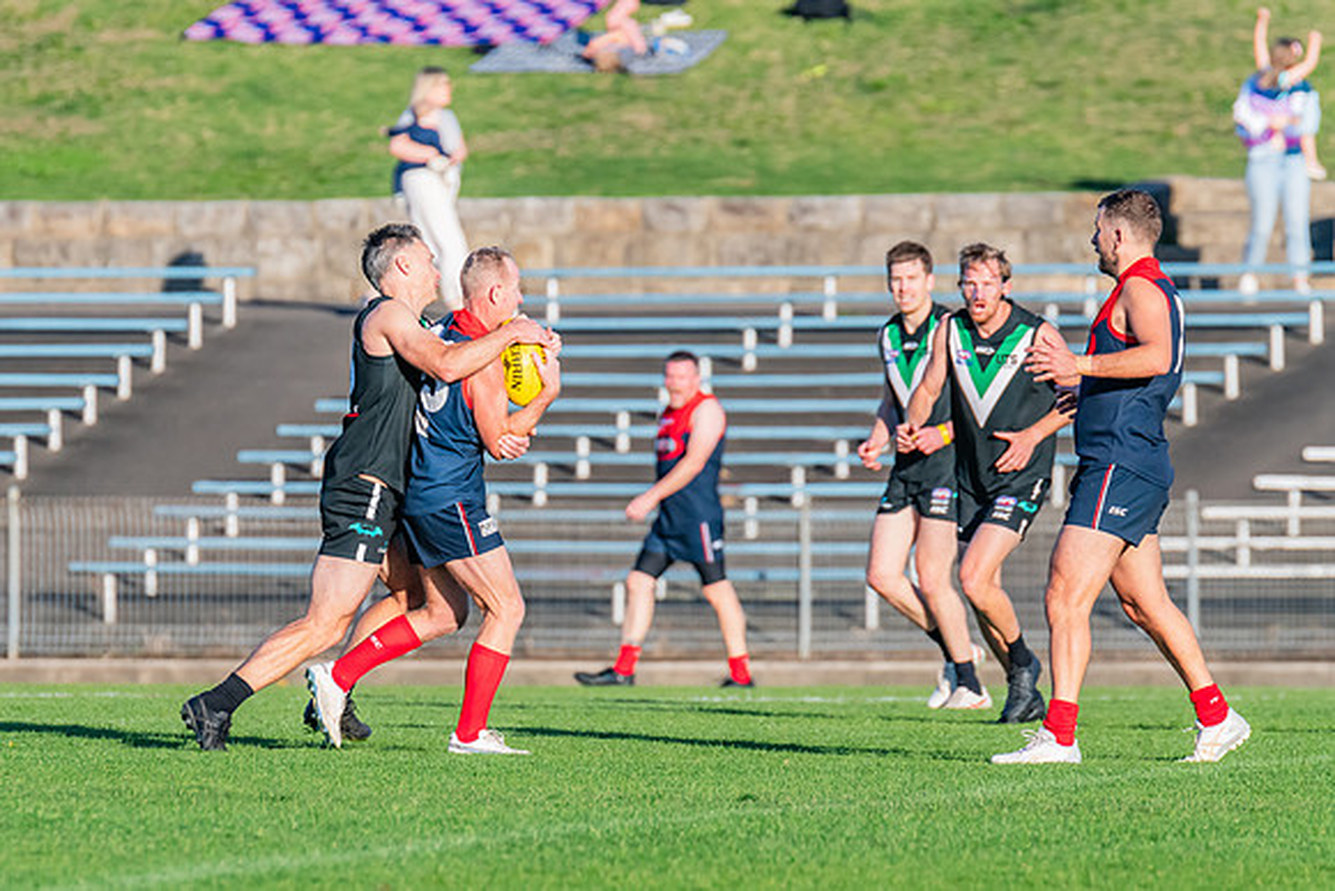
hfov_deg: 3.5
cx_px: 406
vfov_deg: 2.4
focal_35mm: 585
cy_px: 571
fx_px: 21680
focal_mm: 420
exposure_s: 1/1600
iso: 800
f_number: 8
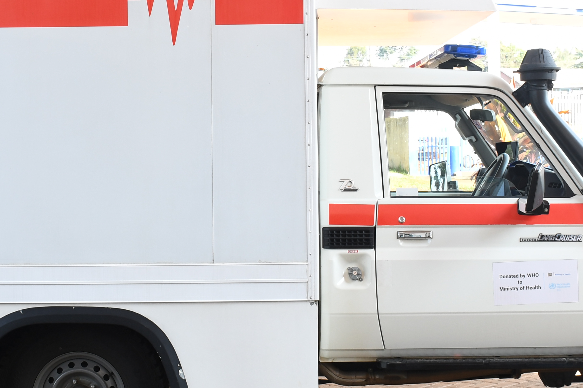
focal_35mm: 69
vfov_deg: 19.7
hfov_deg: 29.2
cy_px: 124
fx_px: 1117
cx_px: 238
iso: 250
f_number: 5
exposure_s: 1/100
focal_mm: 20
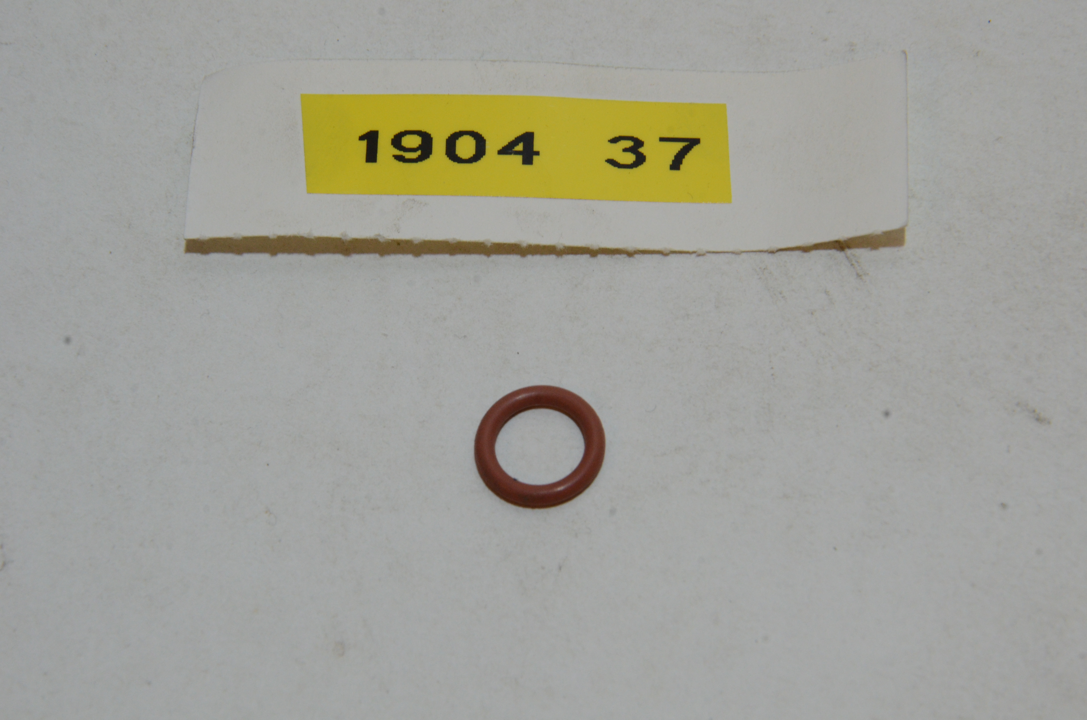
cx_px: 544
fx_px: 4746
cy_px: 360
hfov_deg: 13.1
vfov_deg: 8.7
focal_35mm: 158
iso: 1250
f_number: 20
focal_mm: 105
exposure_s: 1/50
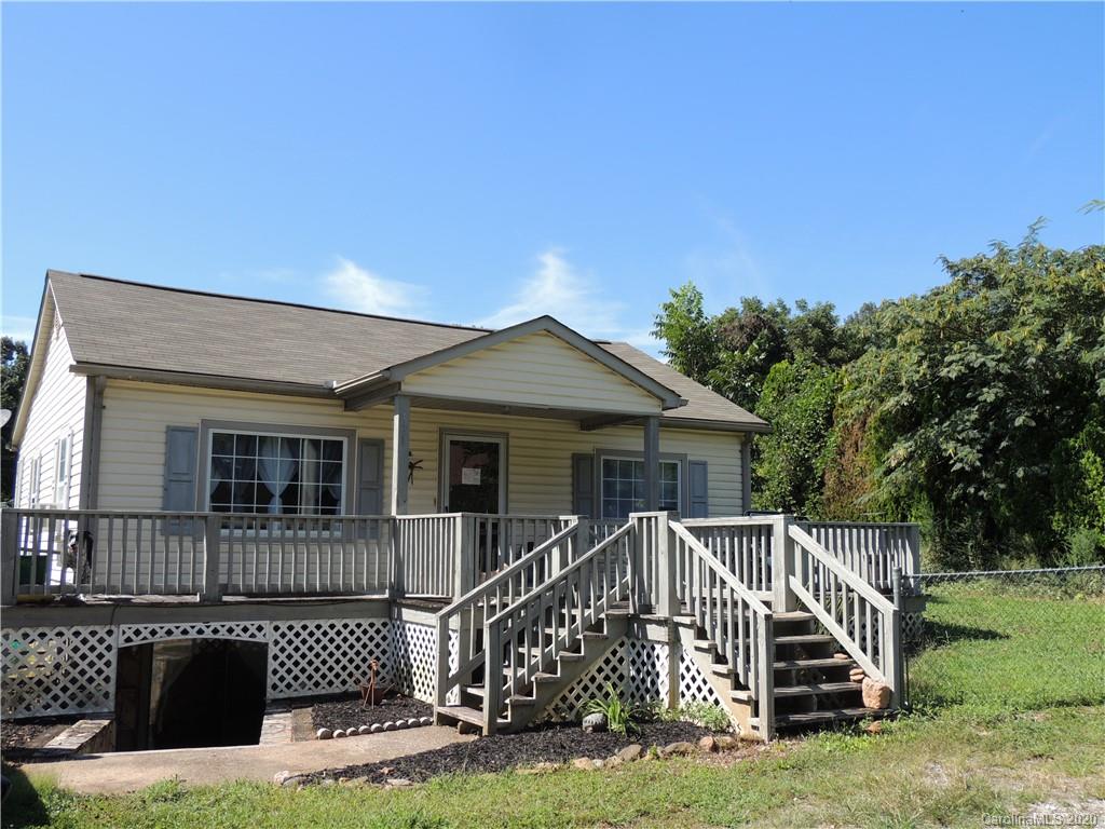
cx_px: 552
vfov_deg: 42.9
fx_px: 1053
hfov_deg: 55.4
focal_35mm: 33
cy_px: 414
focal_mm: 5.8
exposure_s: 1/800
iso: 100
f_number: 3.2
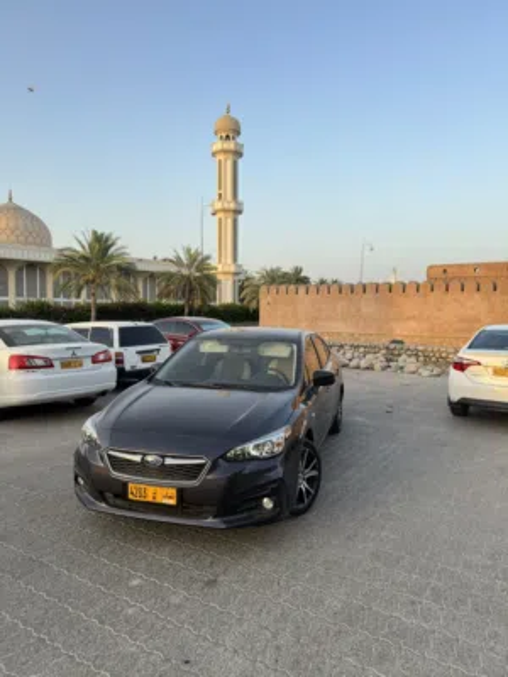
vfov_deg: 71.6
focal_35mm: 24
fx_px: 470
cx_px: 254
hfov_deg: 56.8
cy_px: 338
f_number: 1.78
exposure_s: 1/227
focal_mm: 6.76
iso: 80
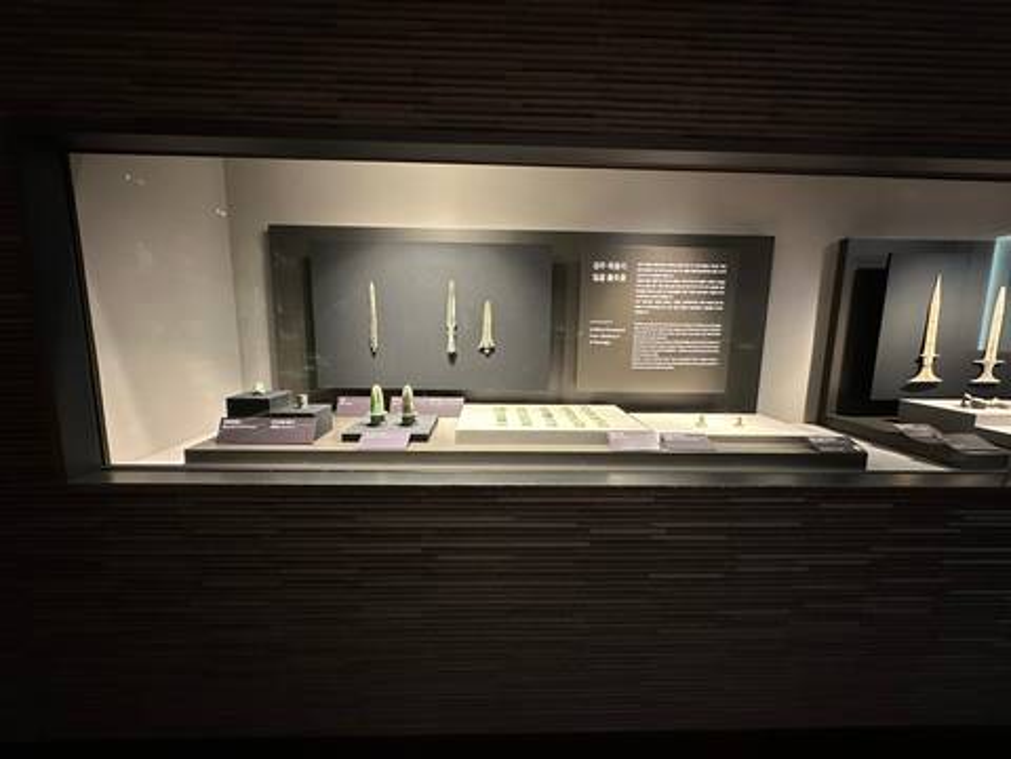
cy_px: 380
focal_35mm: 14
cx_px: 506
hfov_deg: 102.1
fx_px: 409
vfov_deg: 85.7
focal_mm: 2.22
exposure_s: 1/42
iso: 640
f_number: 2.2
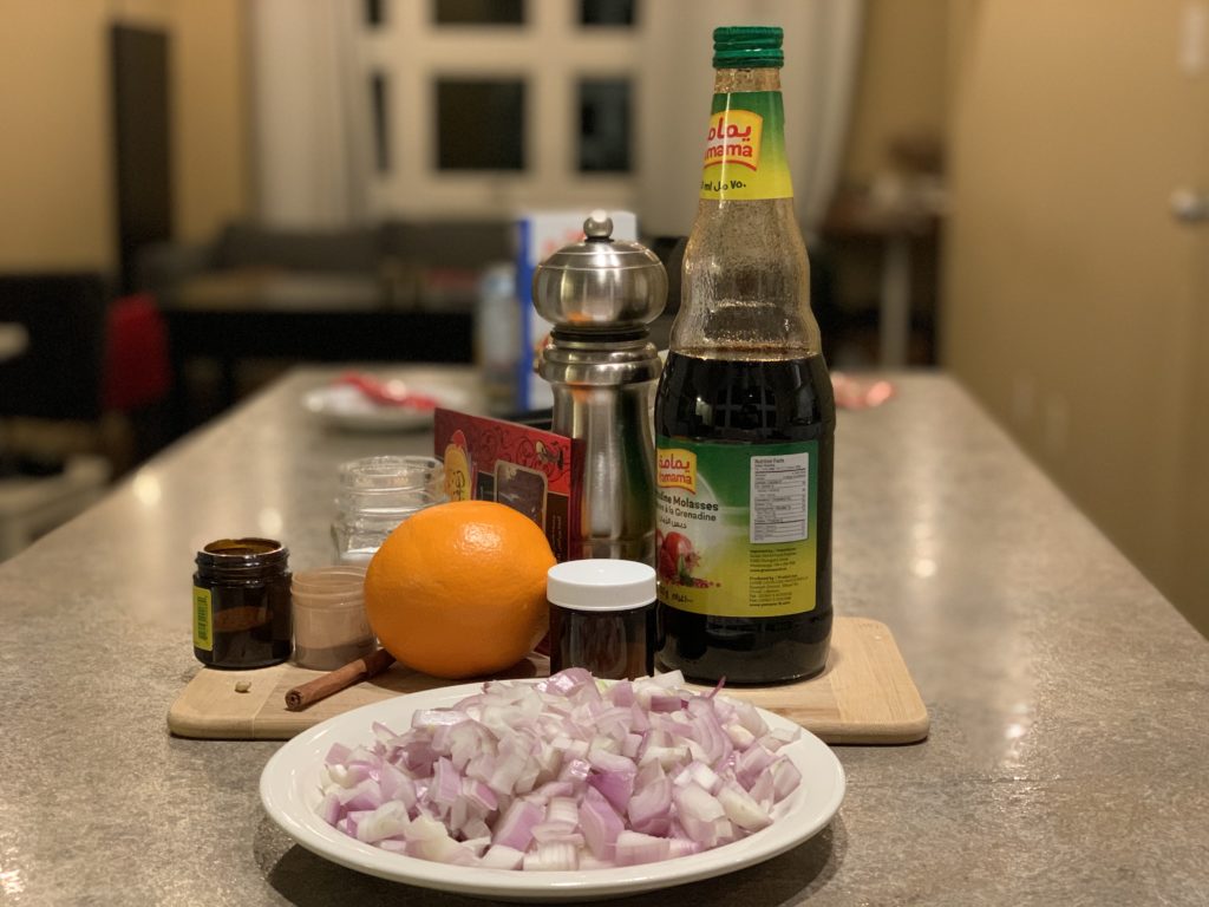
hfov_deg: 36.8
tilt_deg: -10.4
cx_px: 604
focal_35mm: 52
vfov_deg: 28.0
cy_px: 454
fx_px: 1816
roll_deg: -0.9
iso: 400
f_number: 2.4
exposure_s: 1/40
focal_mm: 6
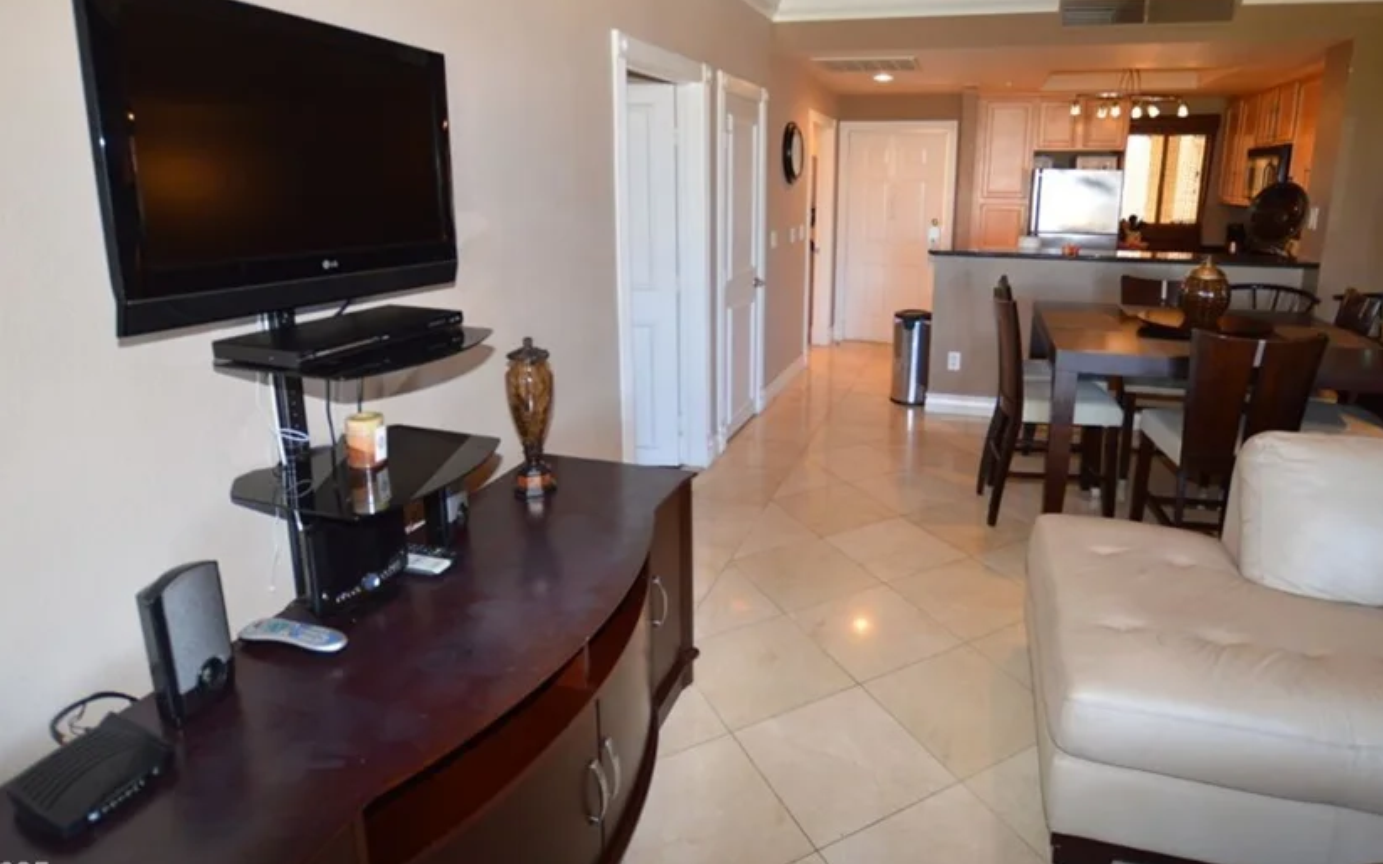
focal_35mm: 19
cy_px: 336
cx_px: 760
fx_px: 716
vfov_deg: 61.5
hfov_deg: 87.7
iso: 400
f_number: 3.5
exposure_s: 1/60
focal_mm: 10
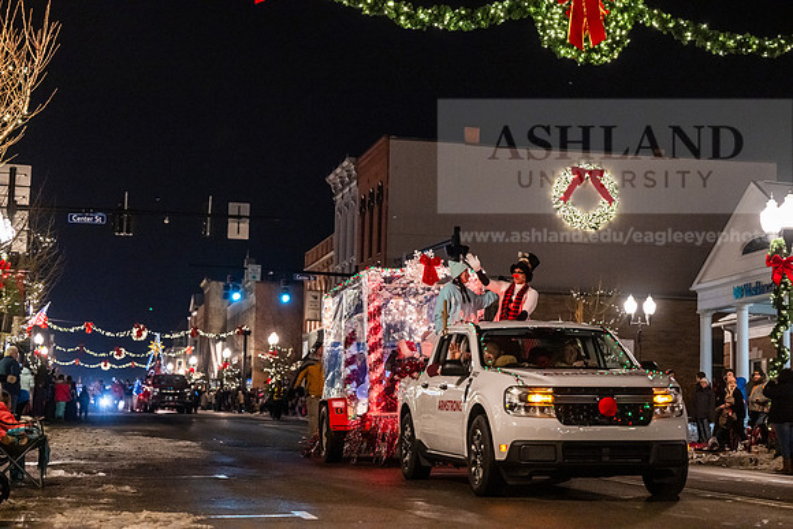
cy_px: 264
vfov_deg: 18.7
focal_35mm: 73
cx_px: 396
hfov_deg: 27.7
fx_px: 1608
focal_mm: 73
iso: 4000
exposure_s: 1/250
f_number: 2.8
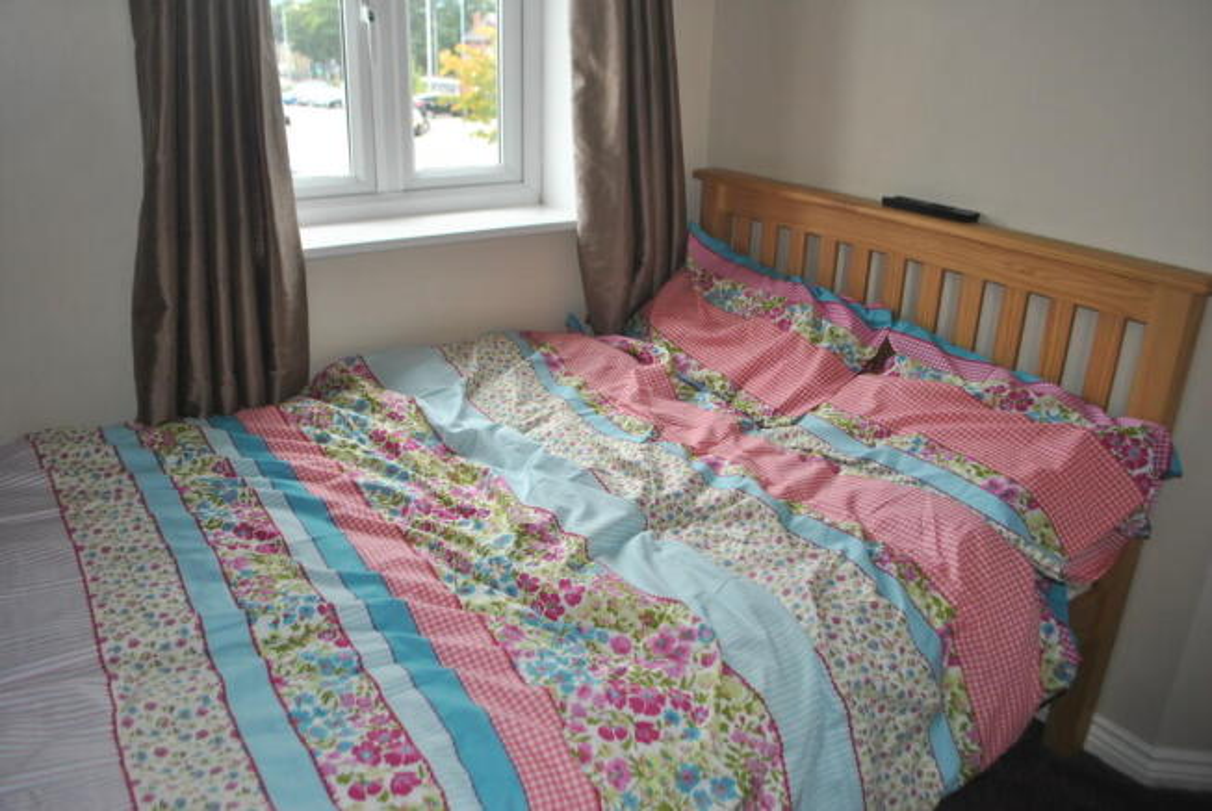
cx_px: 606
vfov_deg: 48.0
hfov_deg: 67.3
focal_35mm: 27
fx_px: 910
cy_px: 406
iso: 100
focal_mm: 18
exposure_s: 1/40
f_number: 3.5
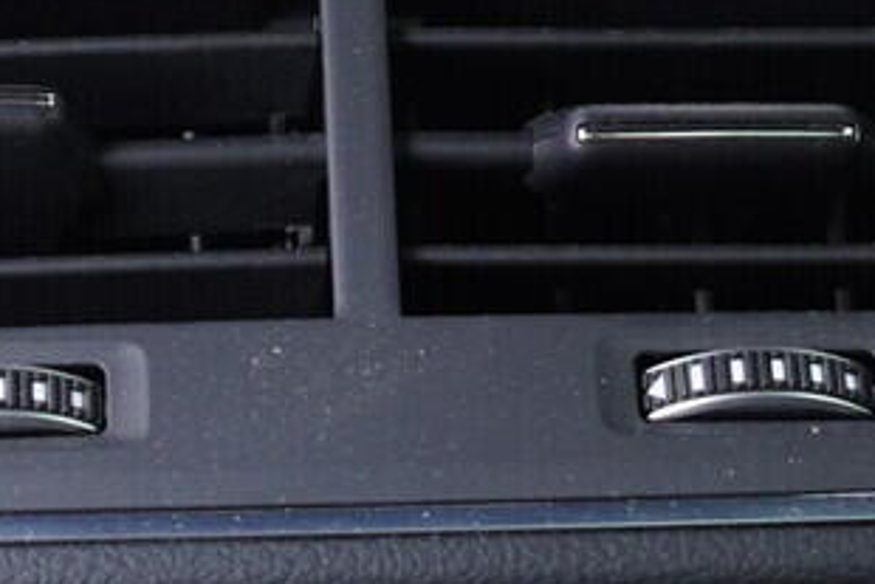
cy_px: 824
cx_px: 308
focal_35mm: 167
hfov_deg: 12.3
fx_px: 4061
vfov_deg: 8.1
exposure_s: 1/40
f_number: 2.8
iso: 1000
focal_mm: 24
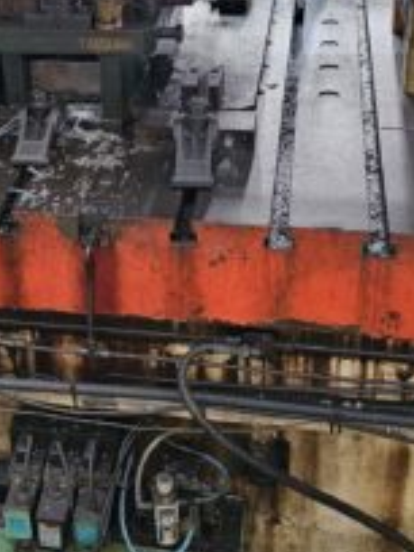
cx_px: 78
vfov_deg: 31.8
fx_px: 957
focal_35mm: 60
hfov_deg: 24.0
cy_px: 169
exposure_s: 1/60
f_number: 1.7
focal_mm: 6.3
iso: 640
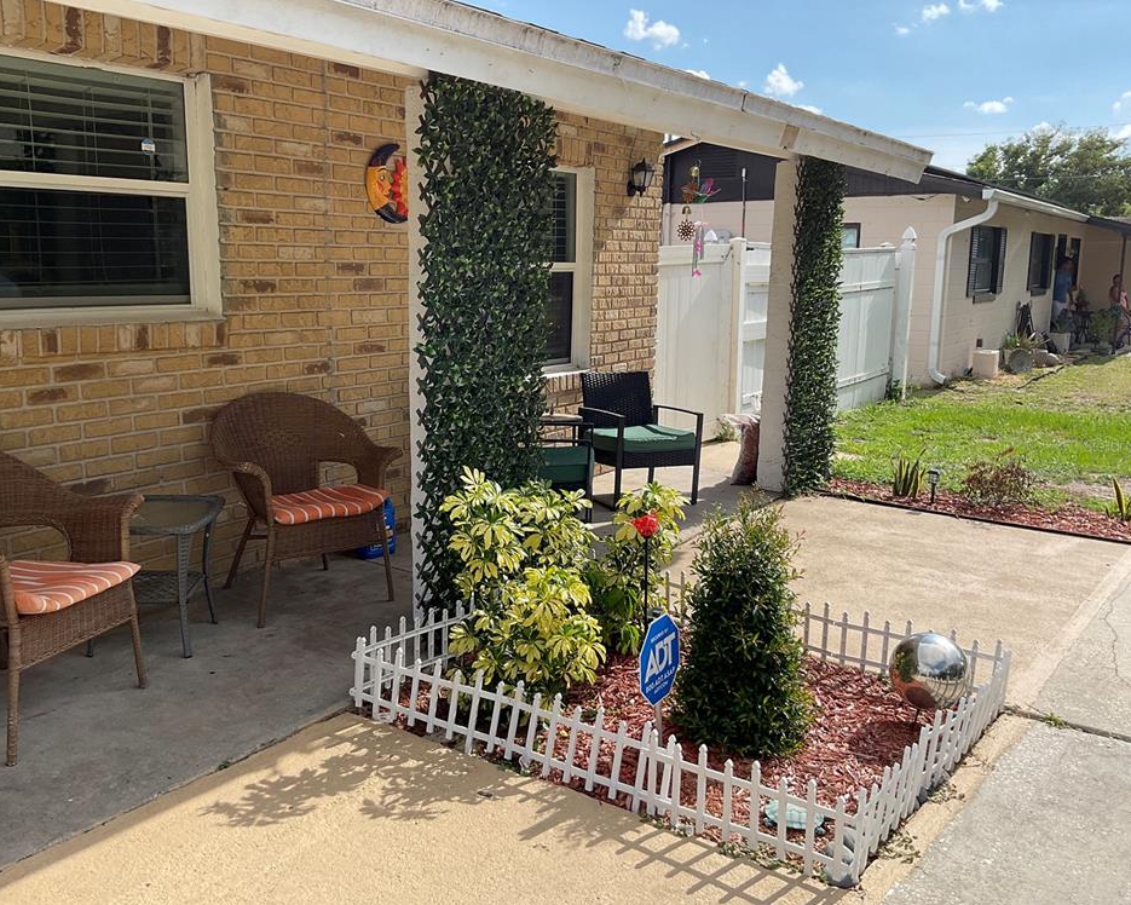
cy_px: 445
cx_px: 537
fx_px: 1038
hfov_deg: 57.2
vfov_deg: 47.1
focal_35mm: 31
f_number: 1.8
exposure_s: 1/1311
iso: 16
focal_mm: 3
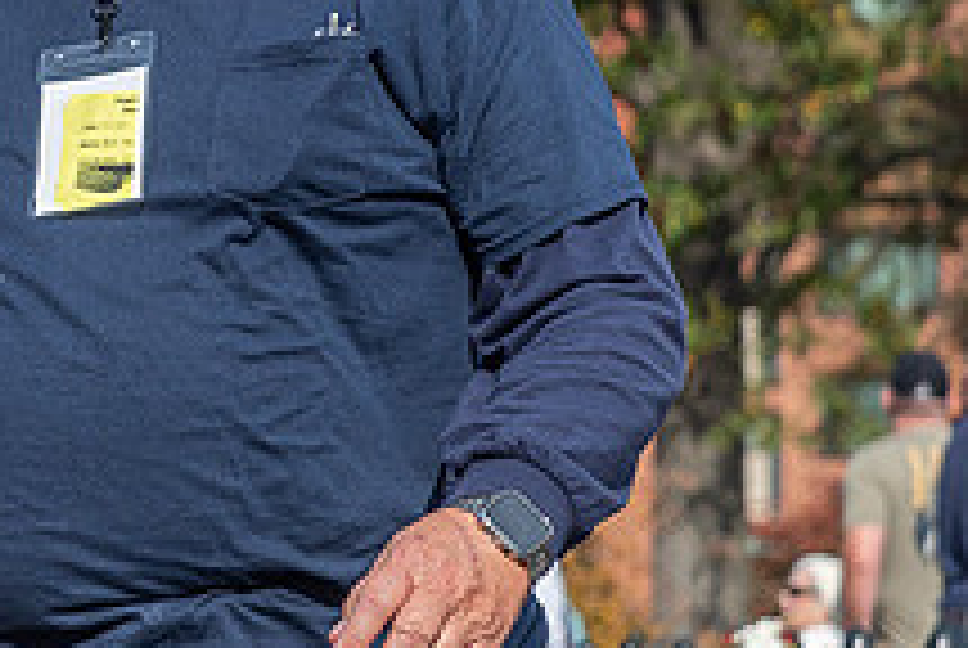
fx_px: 11362
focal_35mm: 422
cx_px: -728
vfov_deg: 3.3
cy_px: 118
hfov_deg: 4.8
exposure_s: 1/1000
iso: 500
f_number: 8
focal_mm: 112
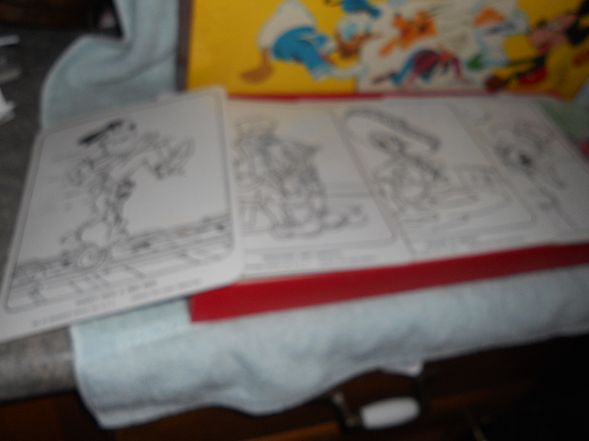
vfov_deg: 44.2
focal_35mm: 32
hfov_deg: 56.8
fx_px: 544
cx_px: 294
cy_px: 220
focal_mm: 5.8
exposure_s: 1/25
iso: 80
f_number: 8.8
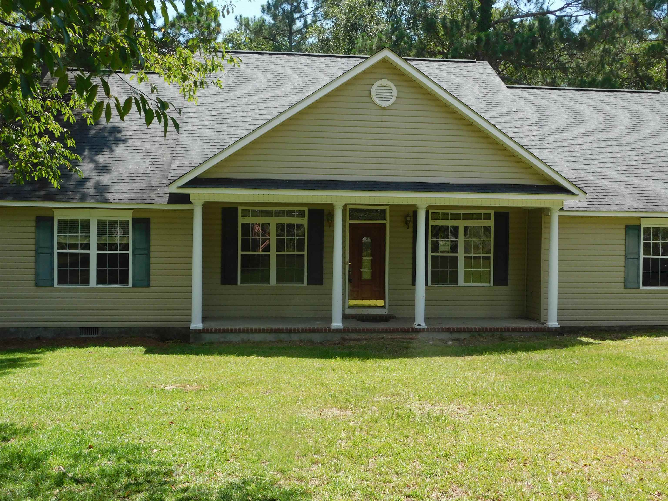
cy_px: 250
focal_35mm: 36
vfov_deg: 39.7
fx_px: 695
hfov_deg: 51.4
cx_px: 334
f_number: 3.5
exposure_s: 1/640
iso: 125
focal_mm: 6.3
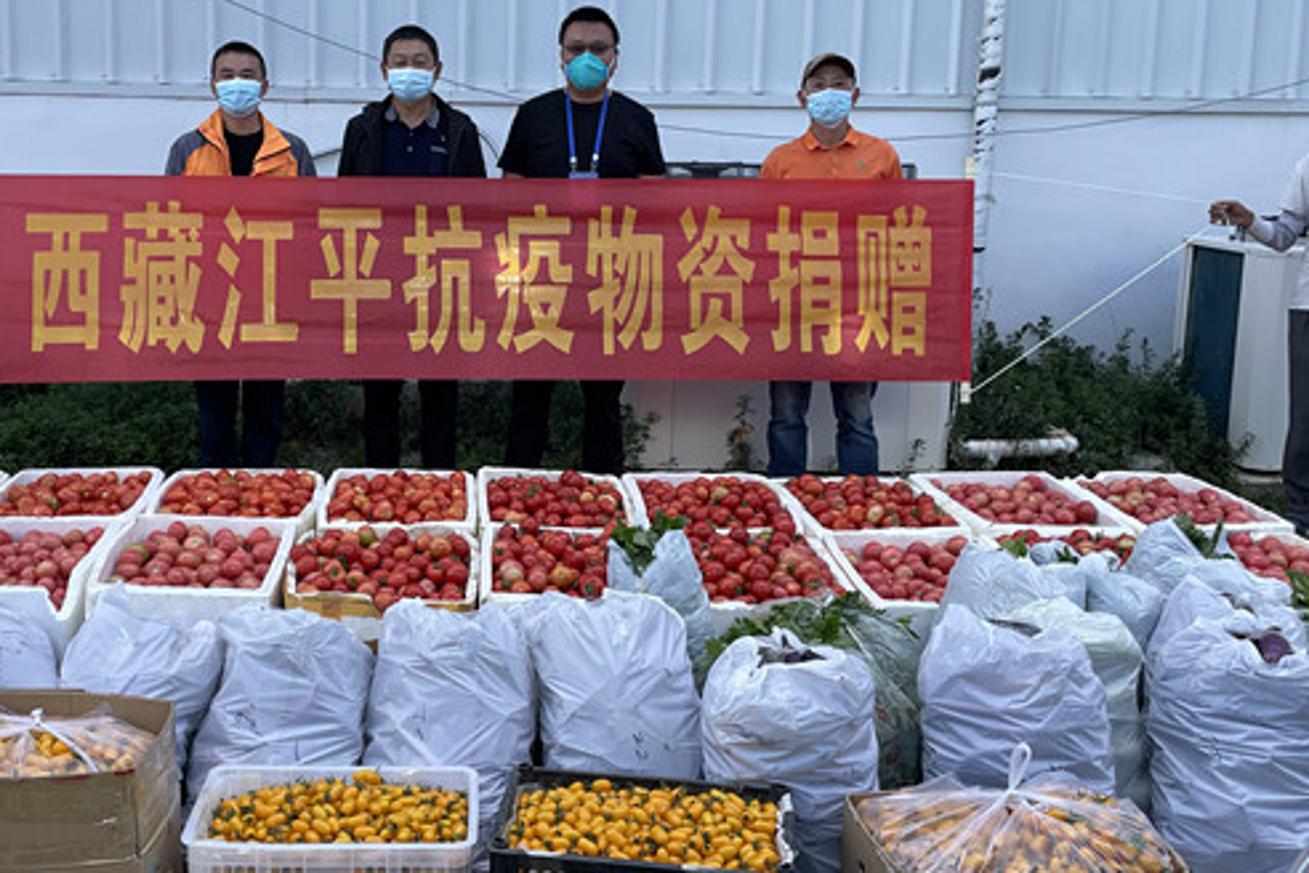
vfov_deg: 30.5
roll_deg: -2.4
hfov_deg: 44.2
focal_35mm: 44
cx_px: 498
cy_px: 381
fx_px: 1600
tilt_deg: -8.1
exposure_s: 1/567
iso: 32
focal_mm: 4.2
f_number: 1.6
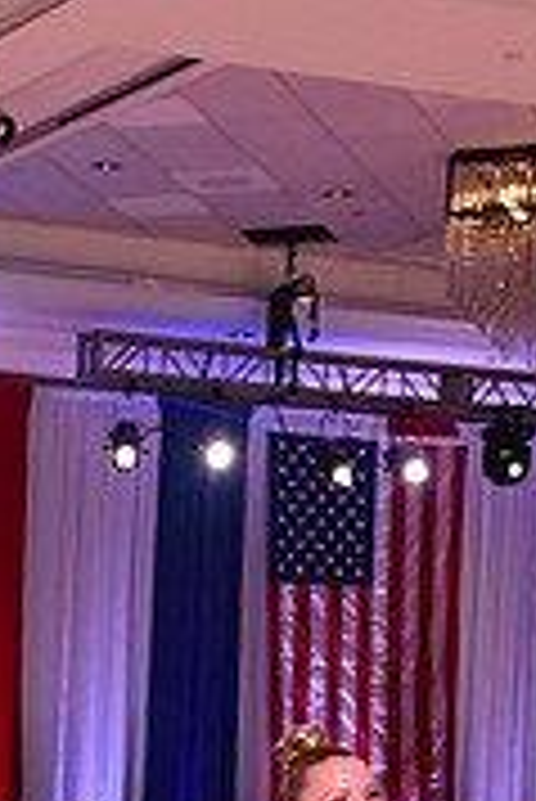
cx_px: -124
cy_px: 1084
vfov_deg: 14.9
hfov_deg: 10.4
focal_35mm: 130
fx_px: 2897
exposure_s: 1/320
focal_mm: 40
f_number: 6.3
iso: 2500
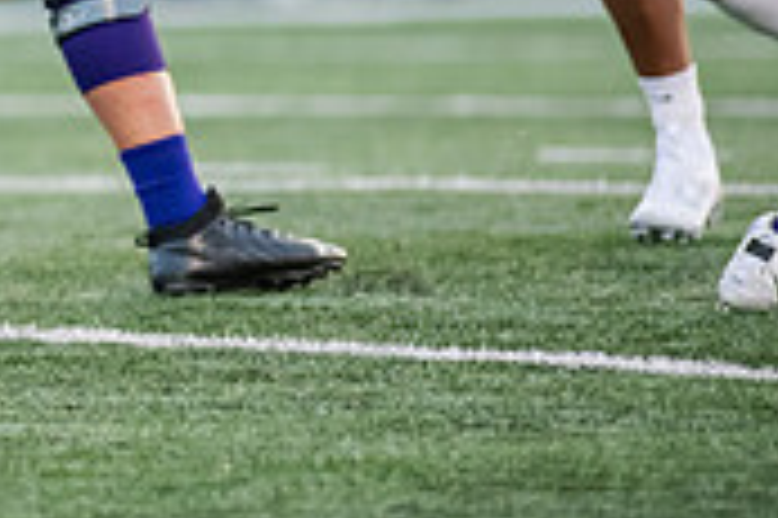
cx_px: -504
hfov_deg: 2.0
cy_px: -223
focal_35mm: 1008
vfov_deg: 1.4
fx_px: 21763
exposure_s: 1/1000
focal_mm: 300
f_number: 3.2
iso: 2000
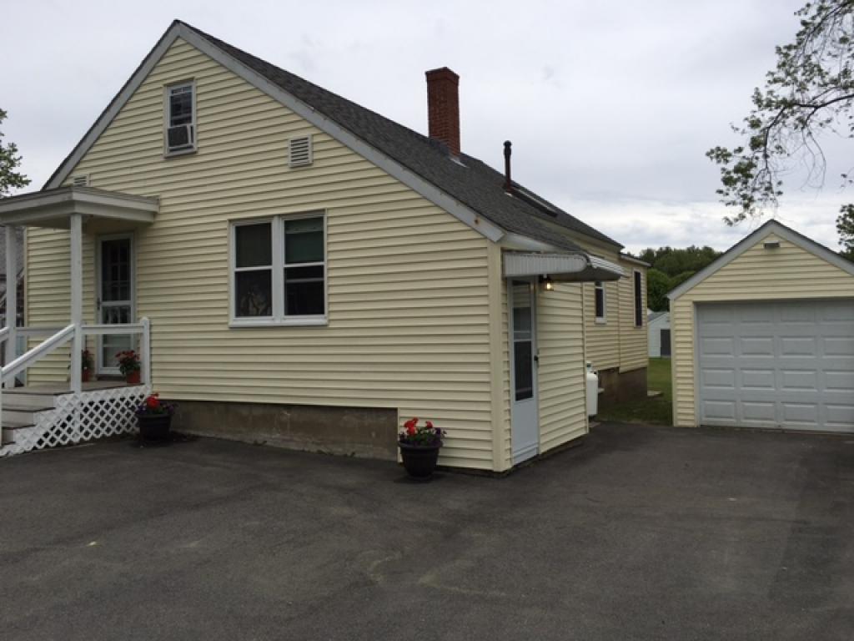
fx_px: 715
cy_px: 320
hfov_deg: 61.7
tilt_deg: +2.1
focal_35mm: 29
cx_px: 427
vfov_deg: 48.2
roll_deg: +0.1
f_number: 2.2
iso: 25
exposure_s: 1/1832
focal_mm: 4.15
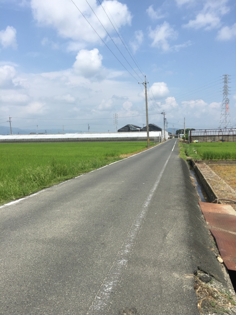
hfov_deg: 48.2
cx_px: 118
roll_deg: +2.1
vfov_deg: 61.7
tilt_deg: -2.3
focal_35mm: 29
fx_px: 264
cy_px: 158
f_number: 2.2
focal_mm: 4.15
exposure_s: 1/1883
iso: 32
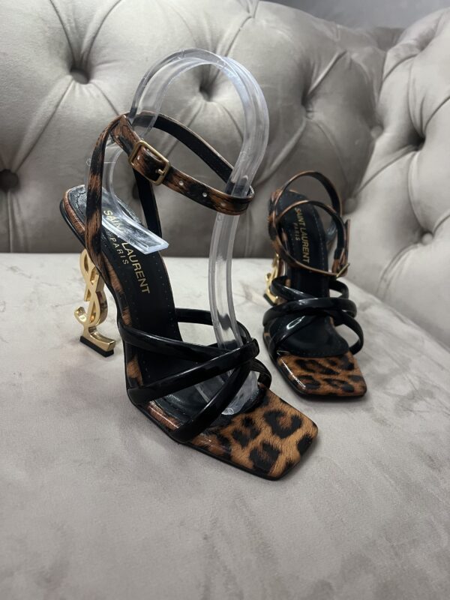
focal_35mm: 26
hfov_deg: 53.1
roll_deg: -13.5
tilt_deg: -26.3
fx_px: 451
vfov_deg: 67.3
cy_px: 300
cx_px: 225
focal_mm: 5.7
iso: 400
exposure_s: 1/50
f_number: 1.5
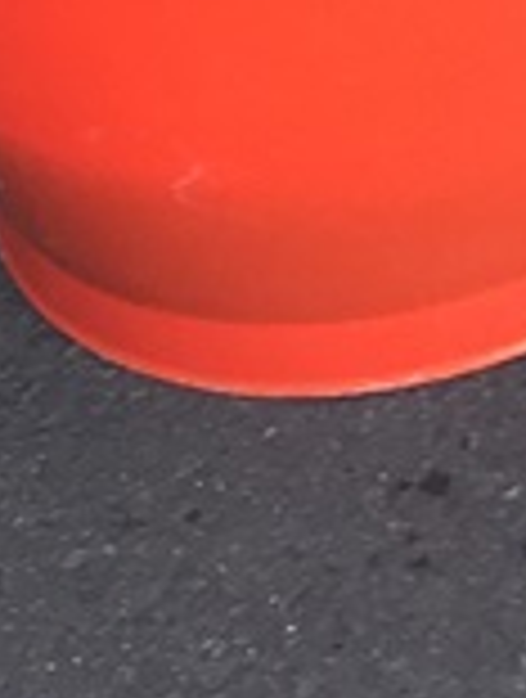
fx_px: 3854
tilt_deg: -26.0
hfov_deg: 6.9
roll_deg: -3.5
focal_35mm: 191
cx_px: 1636
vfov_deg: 8.7
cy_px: -1315
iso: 40
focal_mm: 4.15
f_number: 2.2
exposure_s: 1/120
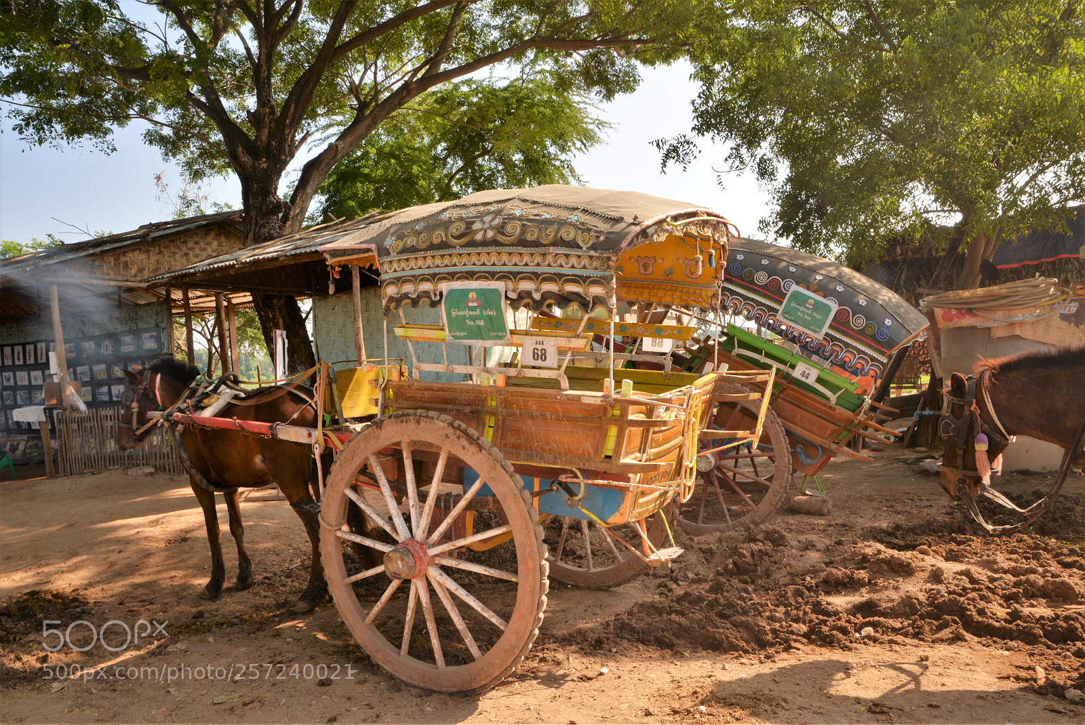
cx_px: 542
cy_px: 362
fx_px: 724
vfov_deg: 53.2
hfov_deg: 73.7
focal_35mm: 24
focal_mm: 24
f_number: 16
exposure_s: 1/8
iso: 125
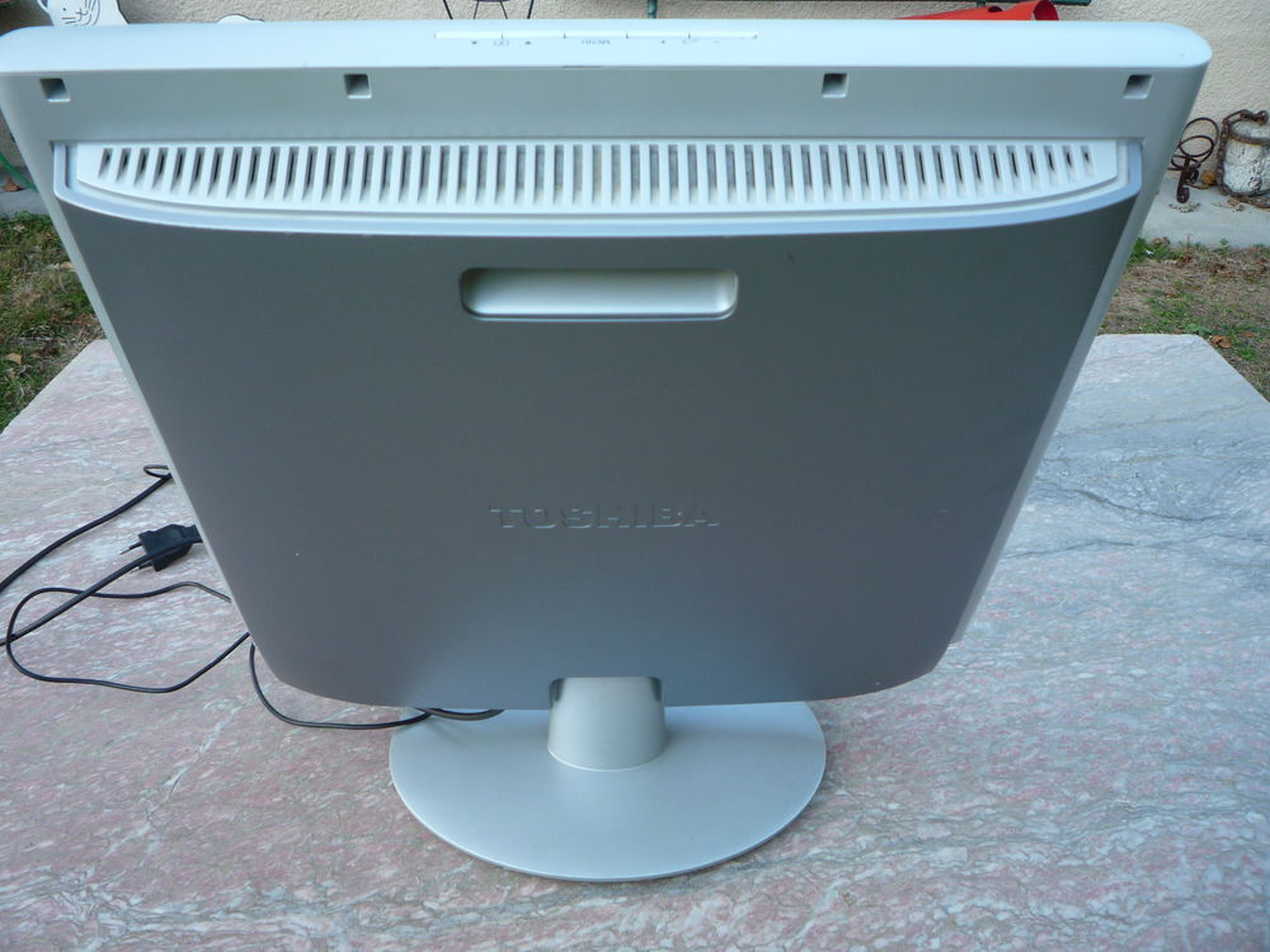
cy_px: 476
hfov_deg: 60.0
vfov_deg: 46.8
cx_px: 635
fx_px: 1101
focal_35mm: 30
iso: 100
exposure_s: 1/60
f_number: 3.3
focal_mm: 5.2
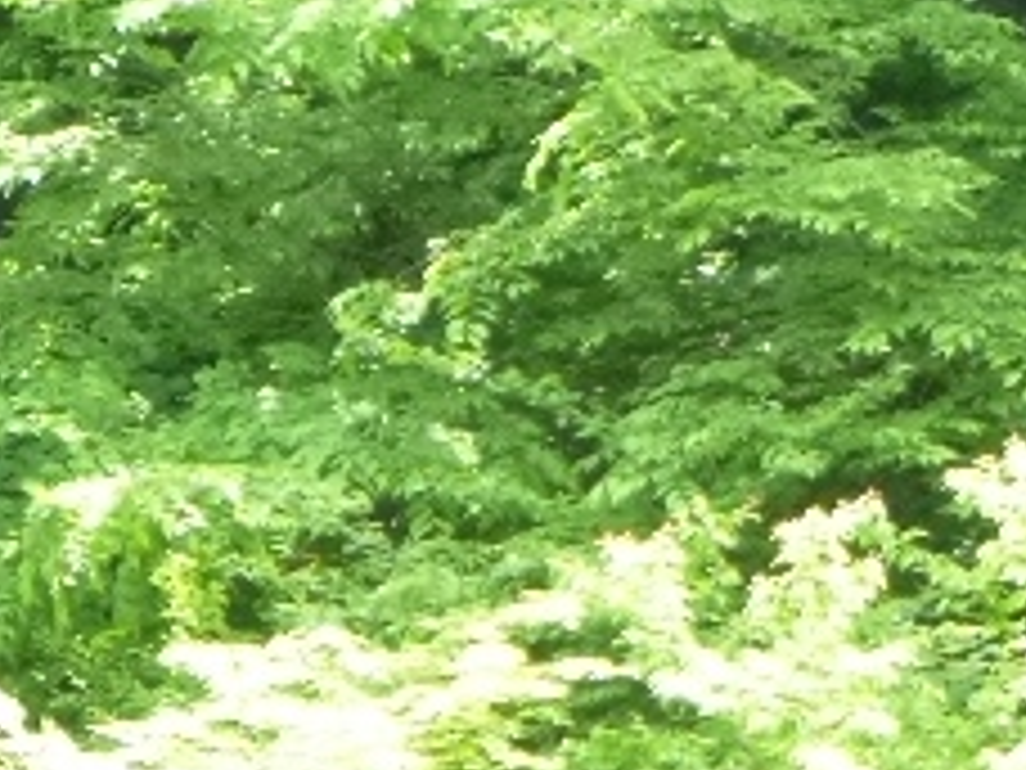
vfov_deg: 6.9
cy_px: 1184
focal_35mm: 211
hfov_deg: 8.7
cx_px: -1188
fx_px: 6254
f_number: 4.8
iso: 400
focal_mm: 8.4
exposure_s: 1/60
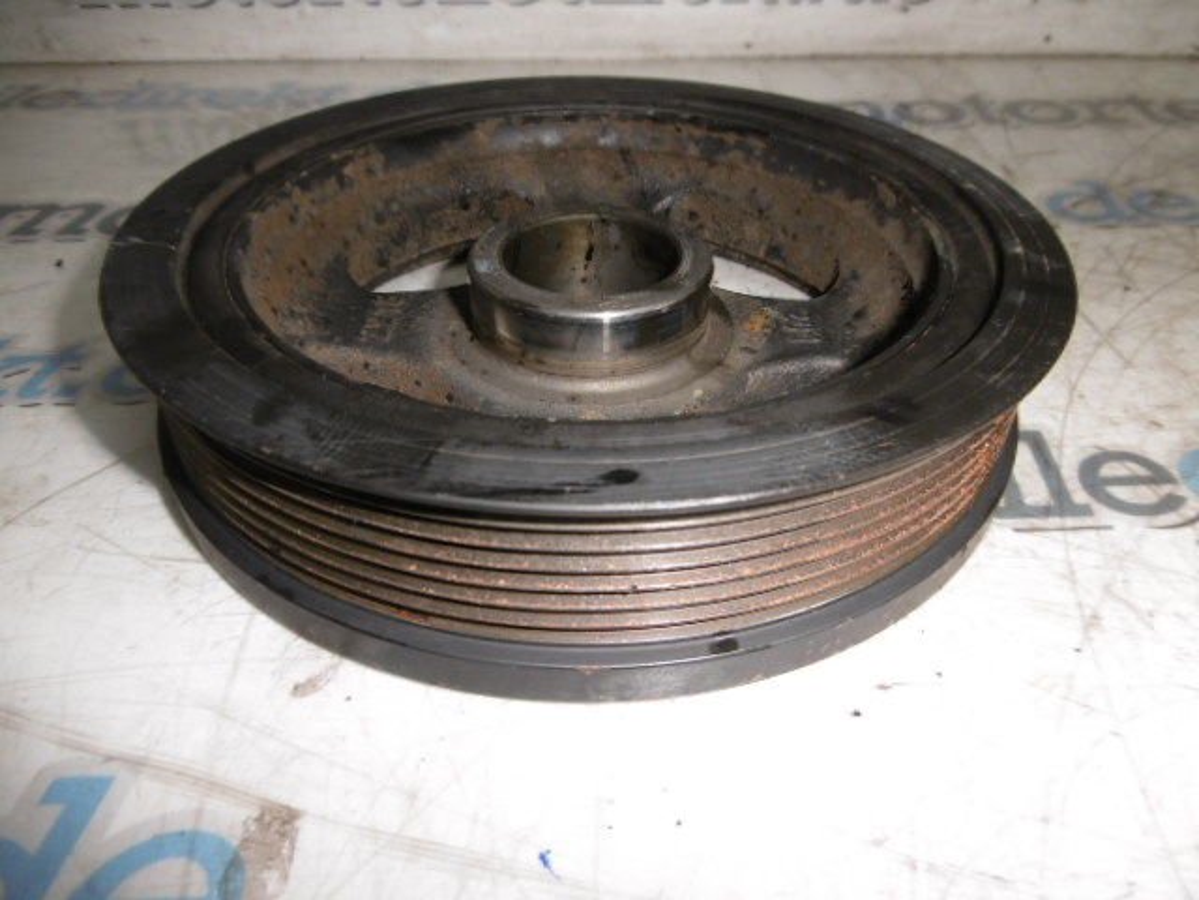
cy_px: 450
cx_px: 600
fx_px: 831
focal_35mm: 24
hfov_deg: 71.6
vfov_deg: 56.8
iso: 100
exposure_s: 1/60
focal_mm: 4.3
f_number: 7.8
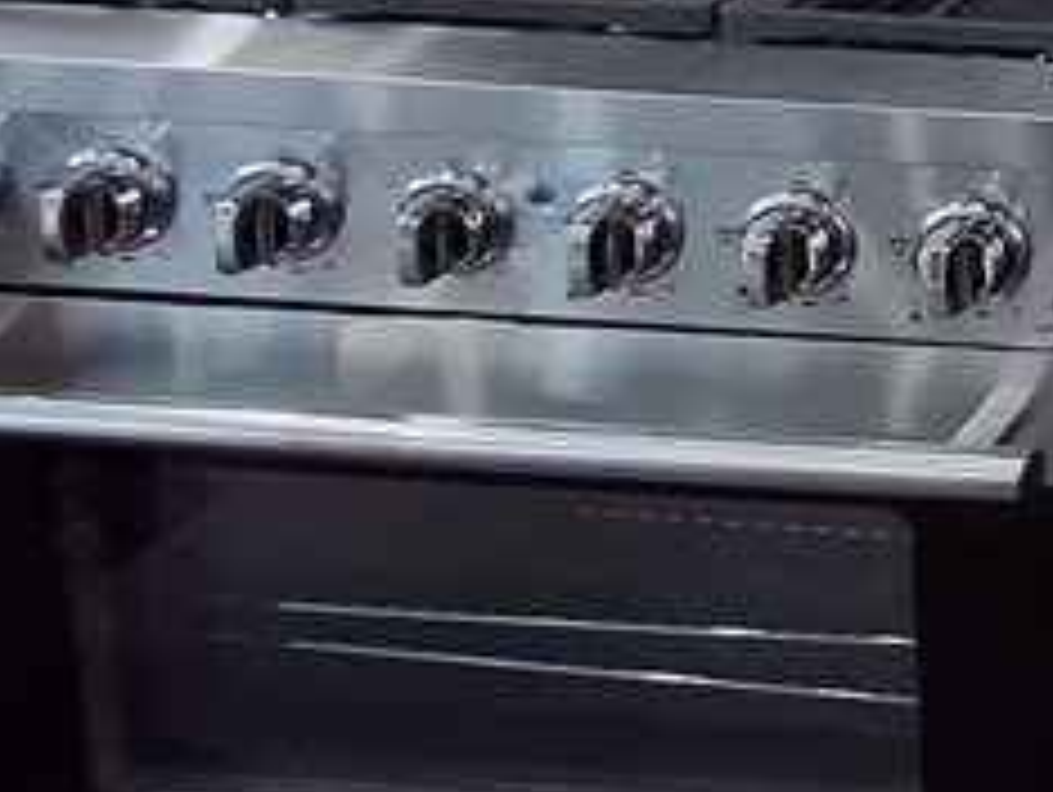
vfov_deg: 18.1
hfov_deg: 19.8
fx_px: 2132
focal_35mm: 70
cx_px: 1935
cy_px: -486
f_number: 2.2
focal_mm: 1.64
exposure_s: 1/50
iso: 80
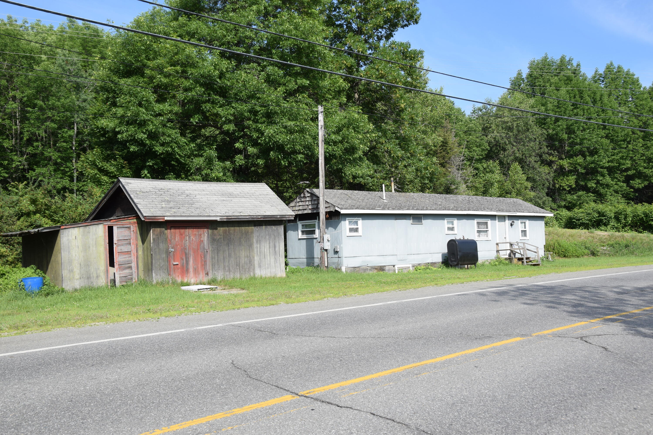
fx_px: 653
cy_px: 218
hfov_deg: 53.1
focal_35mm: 36
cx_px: 326
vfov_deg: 36.9
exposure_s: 1/400
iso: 200
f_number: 10
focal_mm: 24
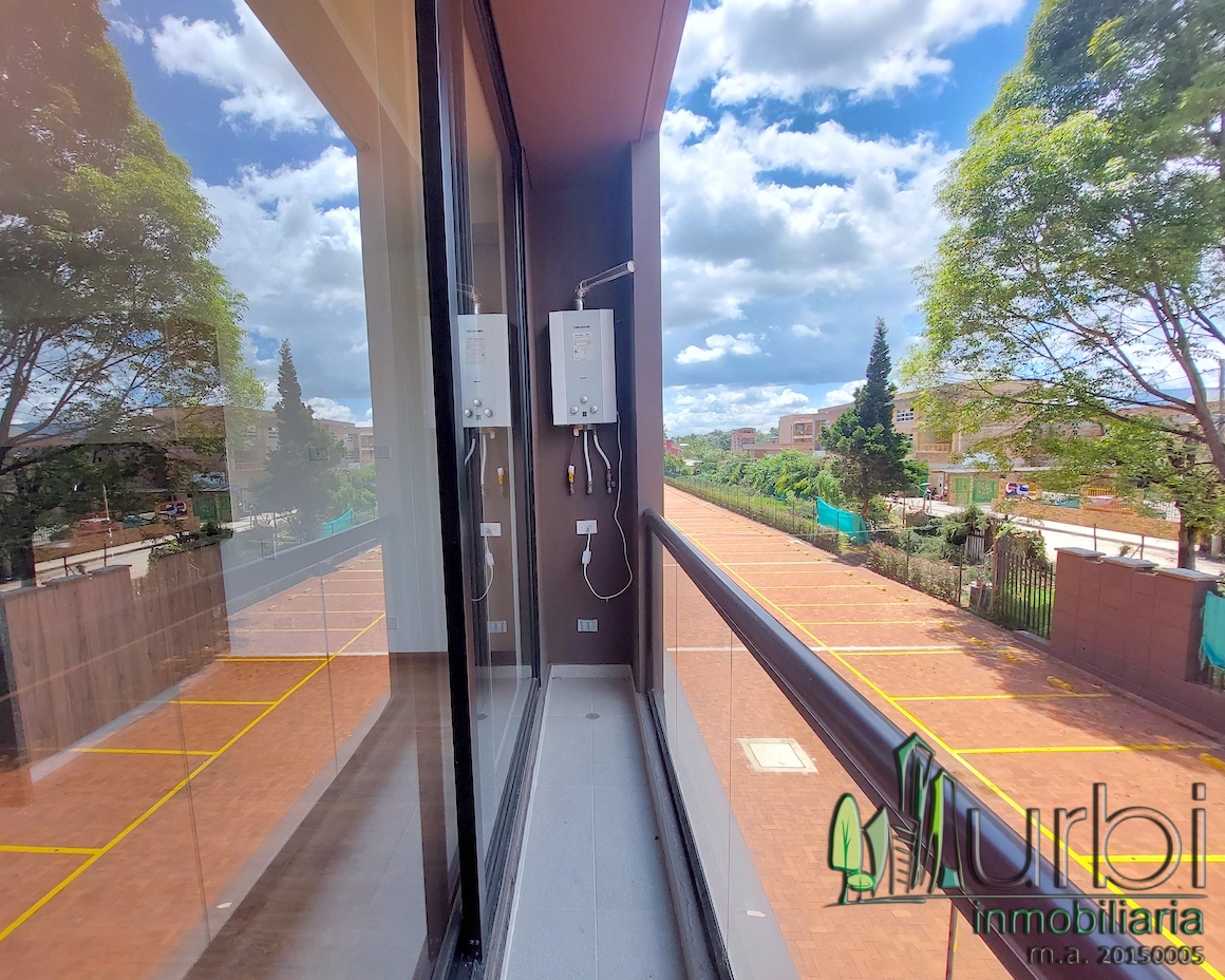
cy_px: 487
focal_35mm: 14
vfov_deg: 88.0
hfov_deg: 100.5
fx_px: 508
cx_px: 561
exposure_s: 1/582
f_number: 2.2
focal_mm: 1.74
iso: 50
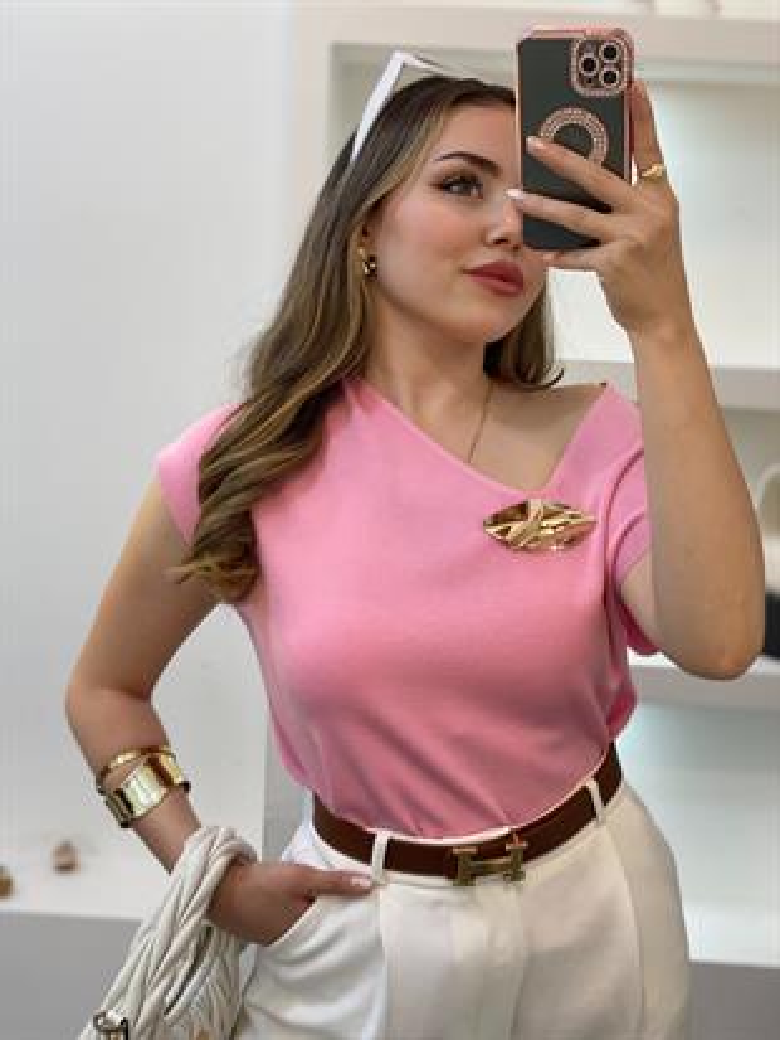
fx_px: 1561
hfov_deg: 28.0
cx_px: 390
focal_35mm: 52
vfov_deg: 36.8
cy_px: 520
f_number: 2
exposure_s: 1/100
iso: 100
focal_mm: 6
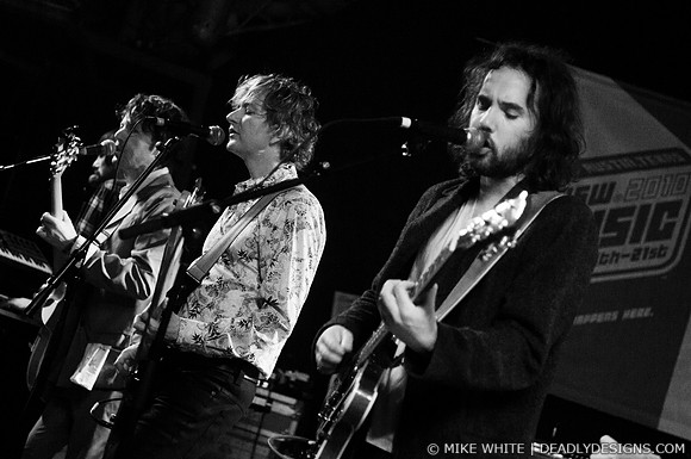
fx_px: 1668
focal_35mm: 87
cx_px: 346
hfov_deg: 23.4
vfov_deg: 15.7
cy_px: 230
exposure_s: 1/160
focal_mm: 58
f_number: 2.8
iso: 1250
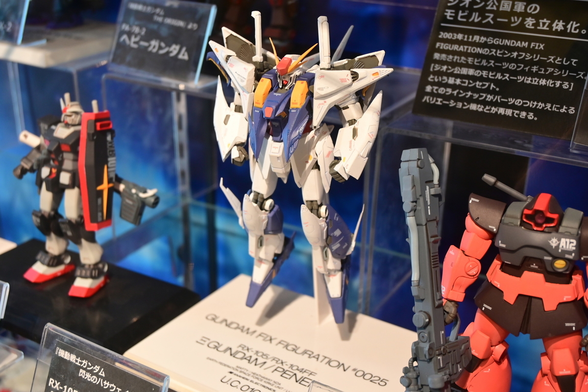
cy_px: 196
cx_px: 294
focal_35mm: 45
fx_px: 735
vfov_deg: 29.9
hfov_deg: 43.6
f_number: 4.8
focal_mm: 30
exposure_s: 1/15
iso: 400
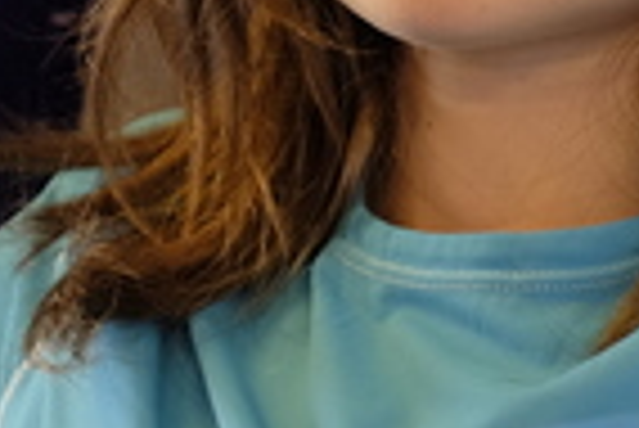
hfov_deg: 10.0
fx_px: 3500
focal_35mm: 197
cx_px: -428
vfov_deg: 7.0
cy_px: 133
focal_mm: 23
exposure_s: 1/90
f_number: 2
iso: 400
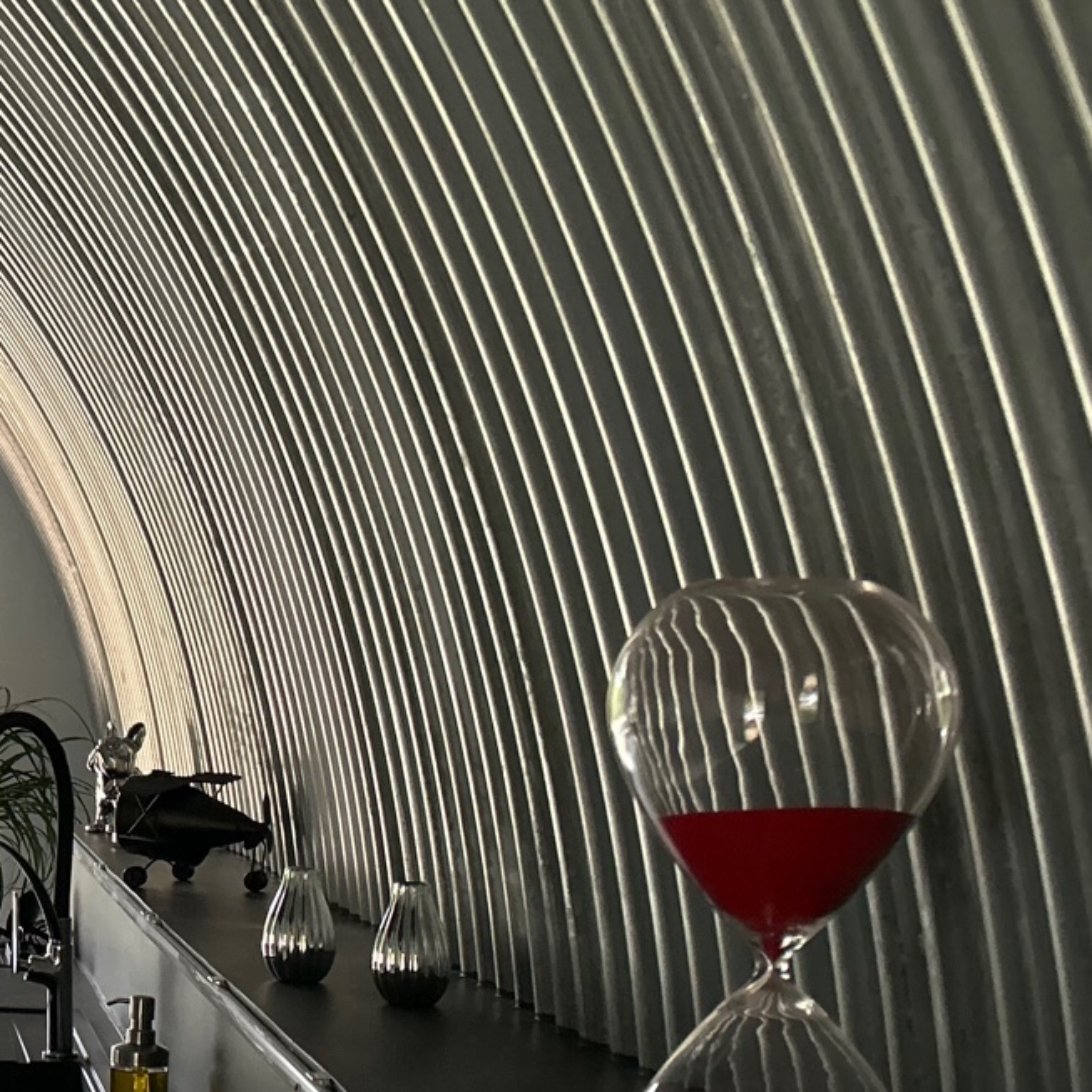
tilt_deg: -3.2
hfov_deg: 22.2
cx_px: -273
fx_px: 2534
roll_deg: -0.8
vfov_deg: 24.2
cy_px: 761
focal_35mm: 71
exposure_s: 1/60
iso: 200
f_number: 1.5
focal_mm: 5.7
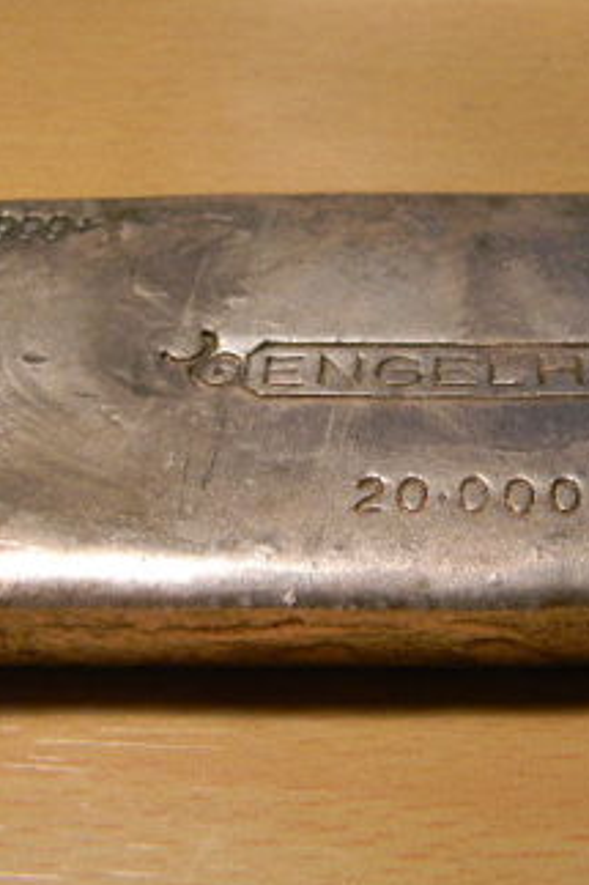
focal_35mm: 66
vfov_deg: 30.5
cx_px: 458
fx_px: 1621
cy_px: 418
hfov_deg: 20.4
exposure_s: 1/30
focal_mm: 7.3
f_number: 3.8
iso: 121
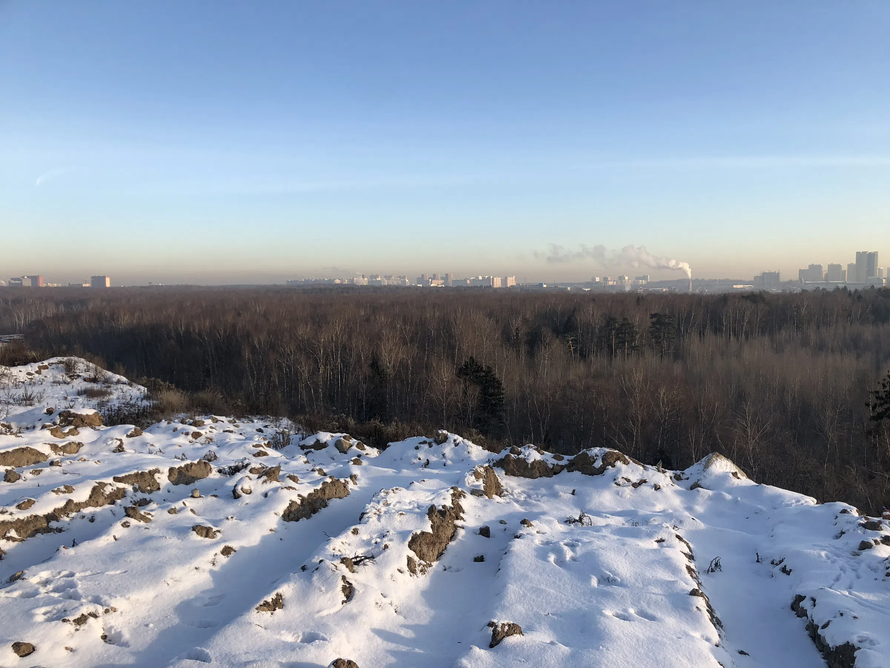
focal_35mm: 28
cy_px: 334
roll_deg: -0.2
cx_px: 445
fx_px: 720
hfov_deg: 63.4
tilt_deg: -6.0
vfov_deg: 49.7
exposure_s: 1/1156
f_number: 1.8
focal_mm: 4
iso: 20
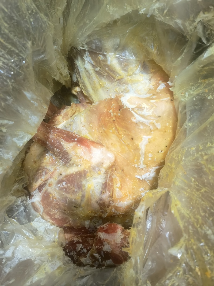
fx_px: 223
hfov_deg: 51.3
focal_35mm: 27
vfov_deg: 65.3
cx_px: 107
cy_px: 143
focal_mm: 5.54
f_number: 1.8
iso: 1250
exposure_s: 1/100
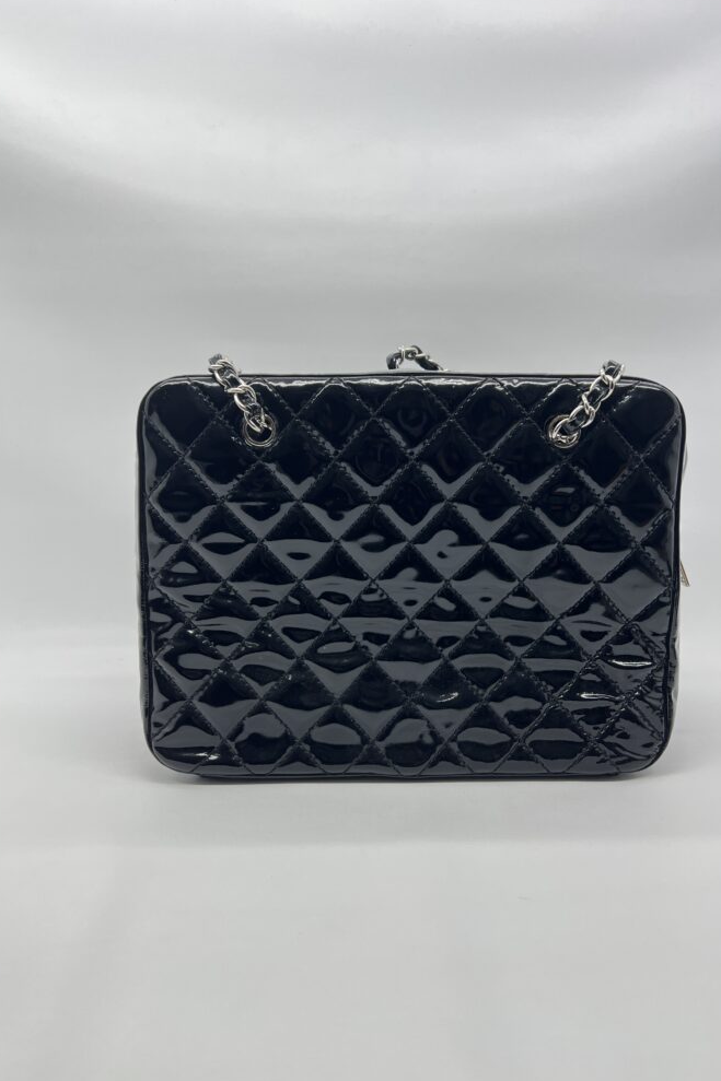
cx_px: 404
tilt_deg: -5.7
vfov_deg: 65.5
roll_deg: +0.0
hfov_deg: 46.3
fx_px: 841
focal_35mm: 28
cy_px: 543
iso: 40
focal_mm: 5.7
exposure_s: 1/100
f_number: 1.5
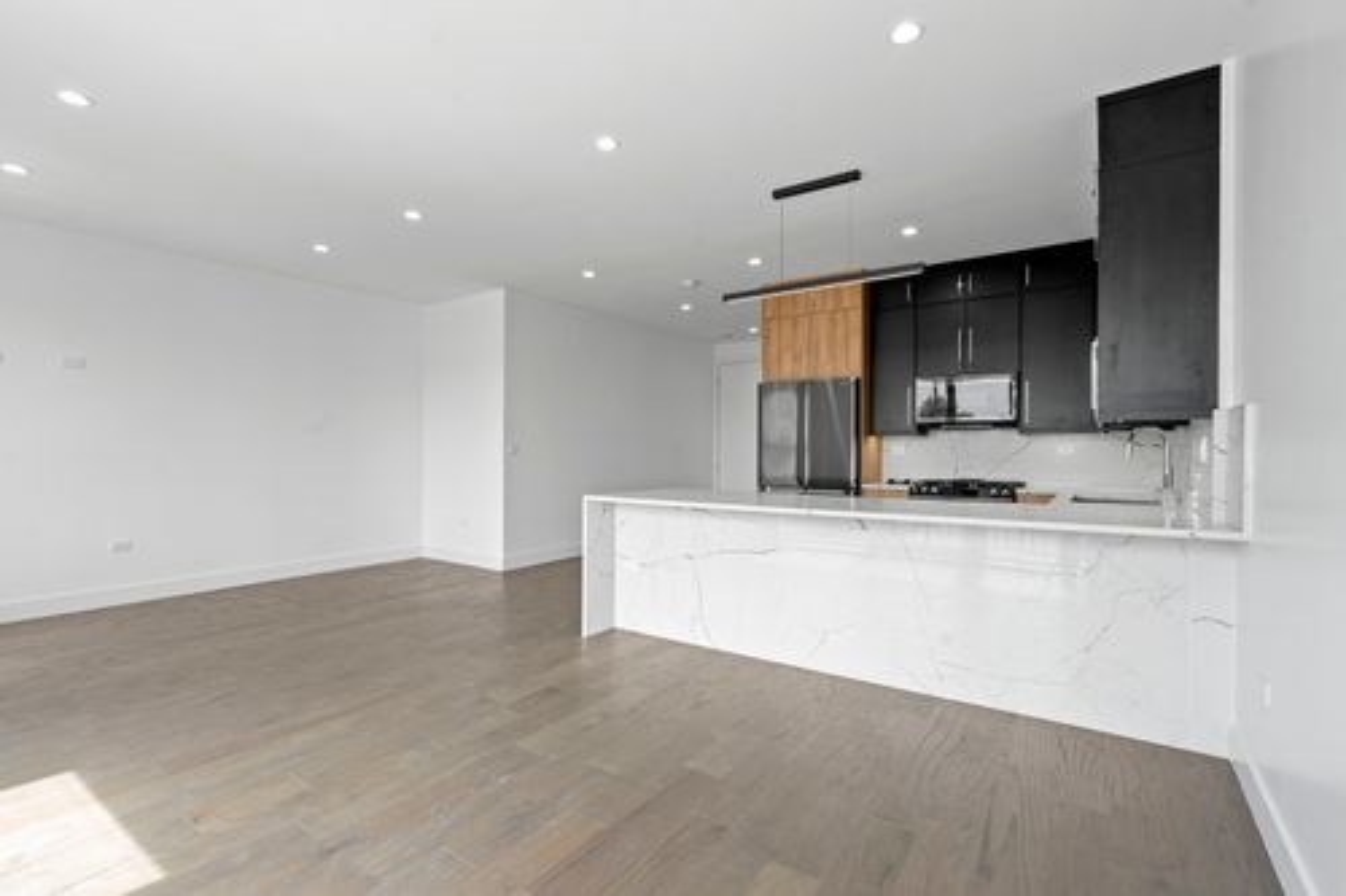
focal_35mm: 16
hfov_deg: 96.8
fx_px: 598
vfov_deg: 73.7
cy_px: 448
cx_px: 673
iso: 320
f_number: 8
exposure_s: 1/25
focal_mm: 16
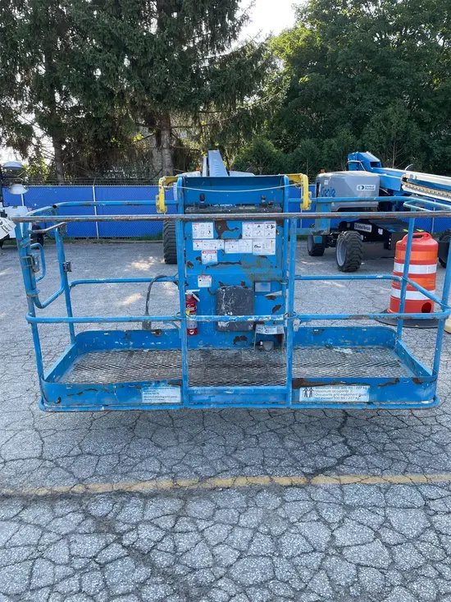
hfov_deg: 53.1
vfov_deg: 67.3
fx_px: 452
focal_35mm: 26
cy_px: 301
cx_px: 226
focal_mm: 4.2
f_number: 1.6
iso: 32
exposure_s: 1/407
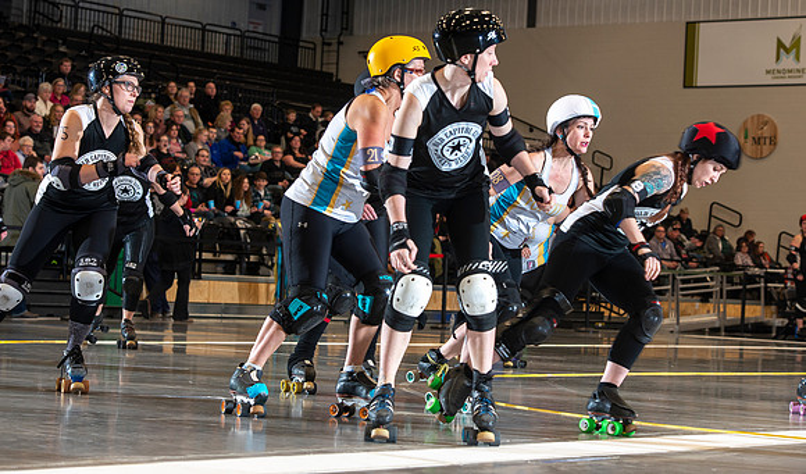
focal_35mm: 104
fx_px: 2241
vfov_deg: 12.1
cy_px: 205
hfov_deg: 20.4
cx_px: 403
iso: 500
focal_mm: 100
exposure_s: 1/160
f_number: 5.6
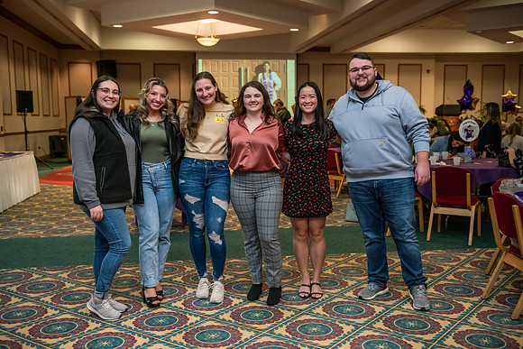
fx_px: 581
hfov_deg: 48.4
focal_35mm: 40
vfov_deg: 33.4
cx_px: 262
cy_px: 174
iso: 1600
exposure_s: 1/160
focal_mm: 40
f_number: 3.2
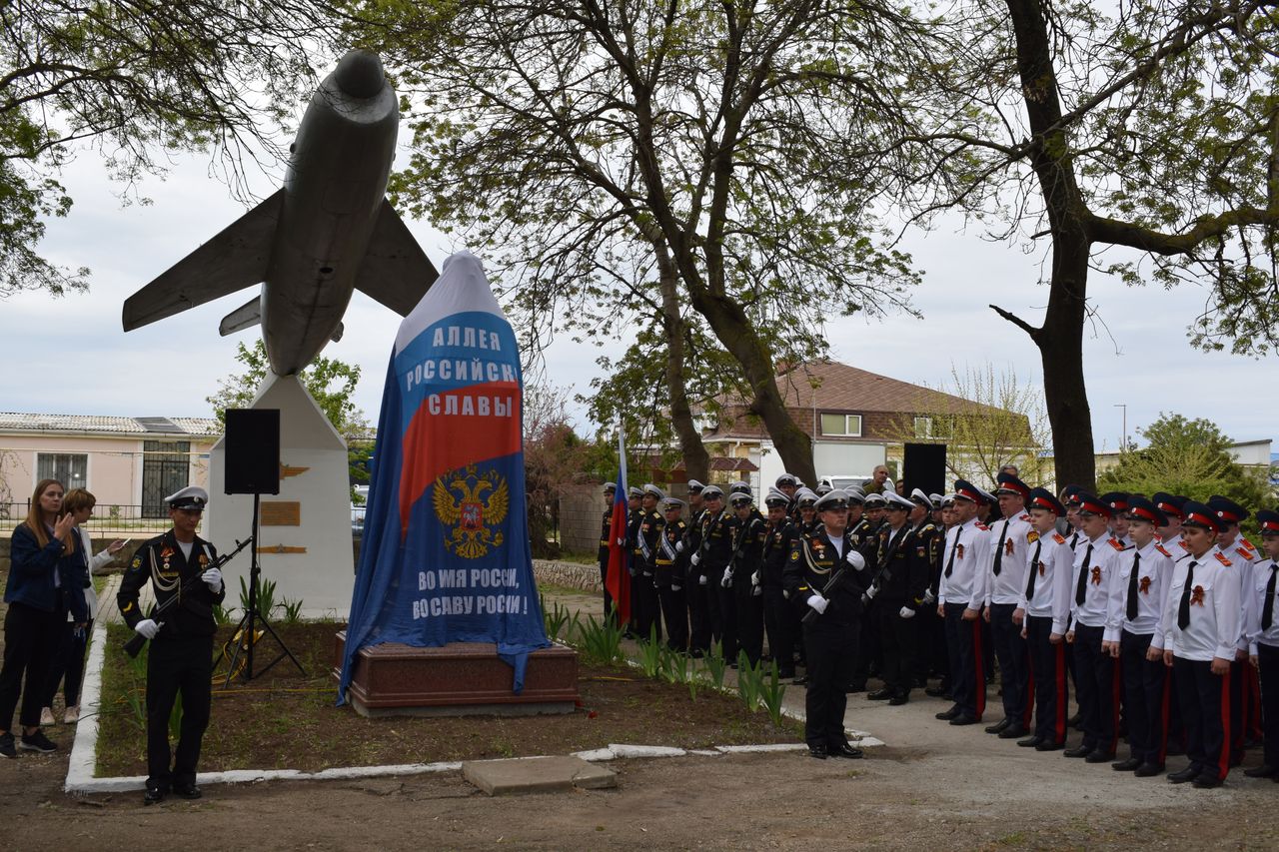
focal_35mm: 38
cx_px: 640
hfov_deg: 51.3
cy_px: 426
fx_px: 1332
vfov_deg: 35.5
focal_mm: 25
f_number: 10
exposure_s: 1/200
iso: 100
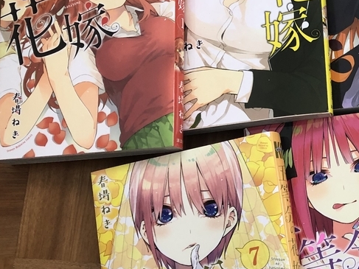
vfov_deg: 21.3
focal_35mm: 69
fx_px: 715
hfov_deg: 26.1
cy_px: 142
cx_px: 392
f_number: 1.8
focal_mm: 3.99
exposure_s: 1/30
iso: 25
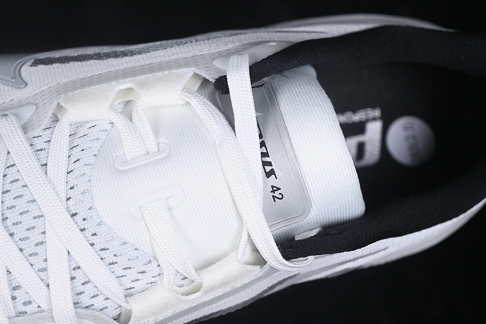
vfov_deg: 17.7
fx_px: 1039
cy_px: 160
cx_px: 243
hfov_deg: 26.3
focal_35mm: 77
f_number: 7.1
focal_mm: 50
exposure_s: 1/80
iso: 160
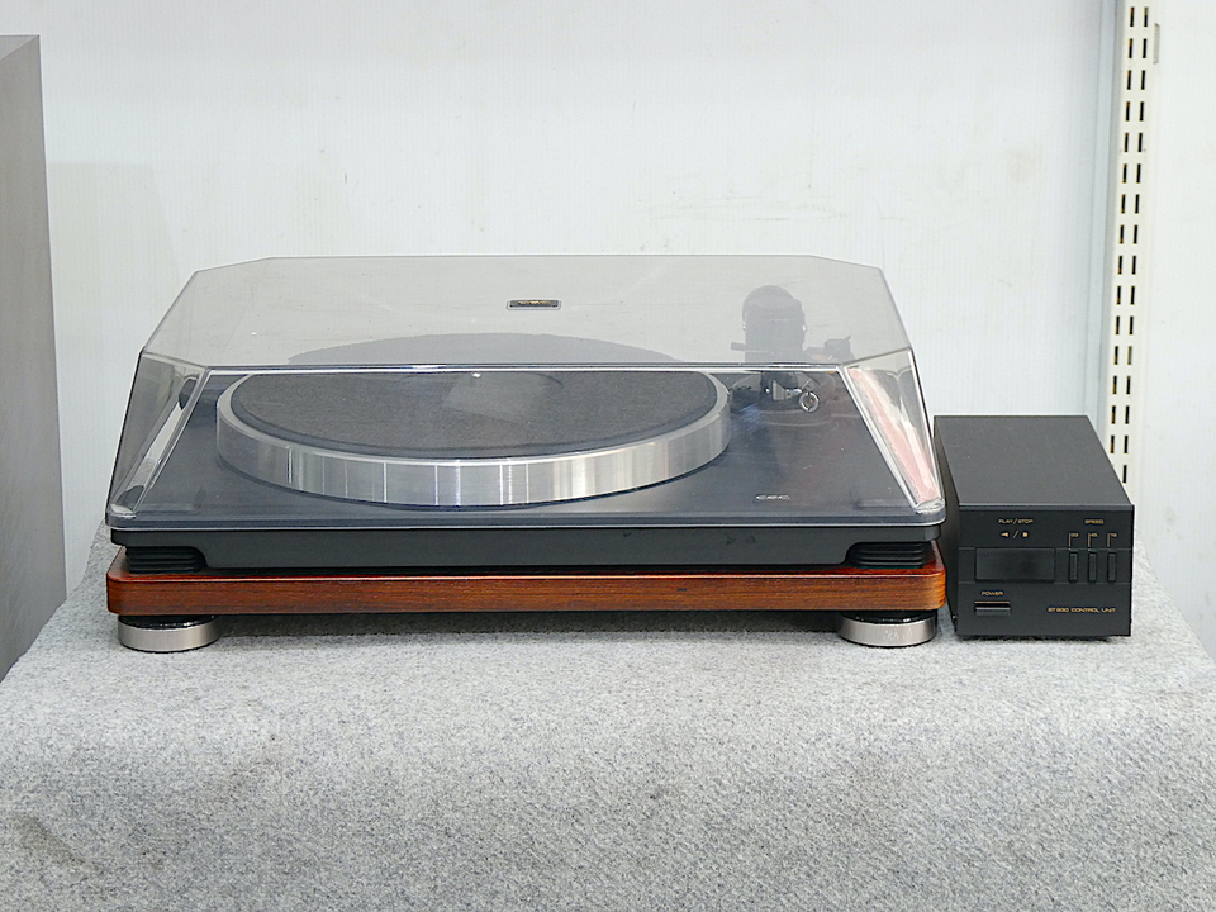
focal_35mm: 84
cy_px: 456
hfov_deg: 23.3
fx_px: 2951
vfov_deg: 17.6
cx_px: 608
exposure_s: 1/15
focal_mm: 15
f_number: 4.8
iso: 200
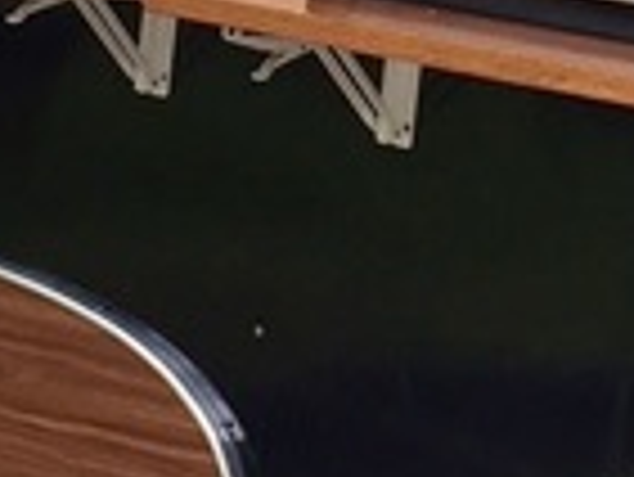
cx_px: 418
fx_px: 3849
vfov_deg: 7.0
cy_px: -266
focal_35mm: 210
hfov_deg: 9.4
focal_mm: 4.15
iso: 50
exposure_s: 1/100
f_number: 2.2
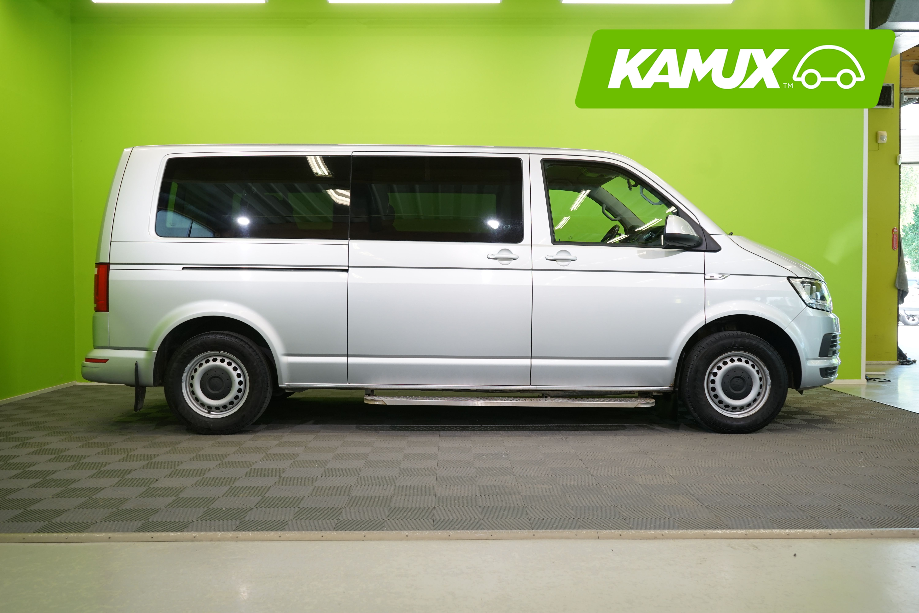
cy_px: 306
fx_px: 842
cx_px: 460
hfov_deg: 57.2
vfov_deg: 40.0
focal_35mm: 33
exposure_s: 1/40
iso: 500
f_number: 6.3
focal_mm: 33
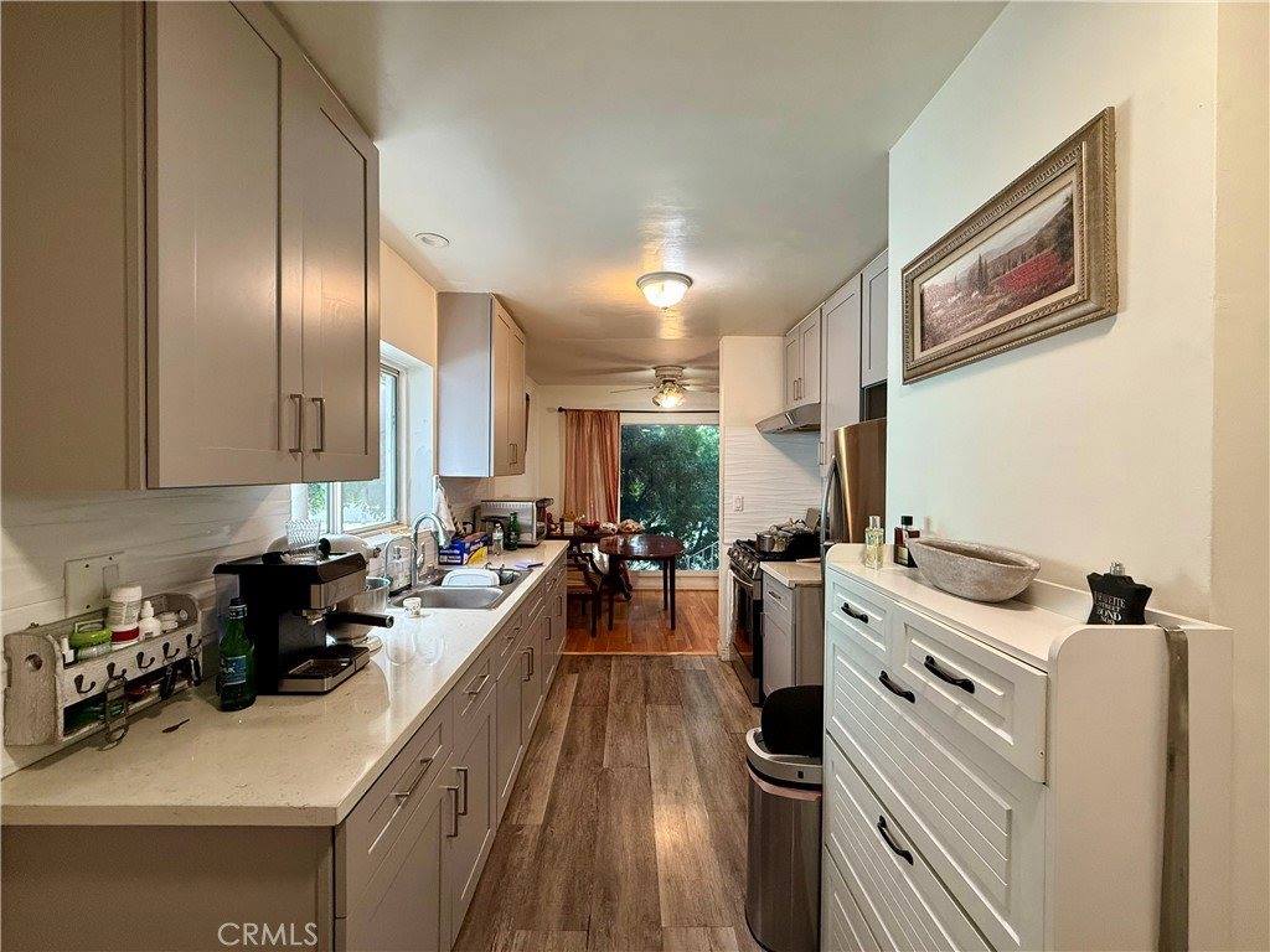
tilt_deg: -0.1
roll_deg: -0.5
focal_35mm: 14
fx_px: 514
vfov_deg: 85.7
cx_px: 635
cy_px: 476
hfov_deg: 102.1
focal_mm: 2.22
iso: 250
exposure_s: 1/120
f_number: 2.2
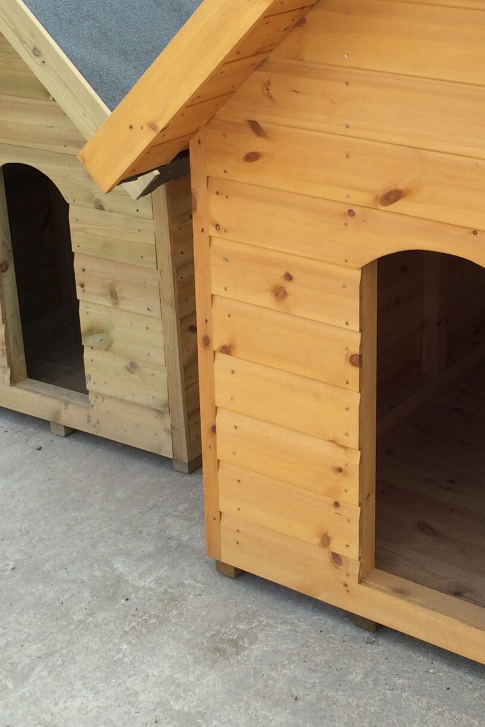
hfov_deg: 20.7
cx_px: 390
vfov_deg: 30.7
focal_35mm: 65
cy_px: 240
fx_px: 1314
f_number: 2.2
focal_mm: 4.12
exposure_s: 1/456
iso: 32
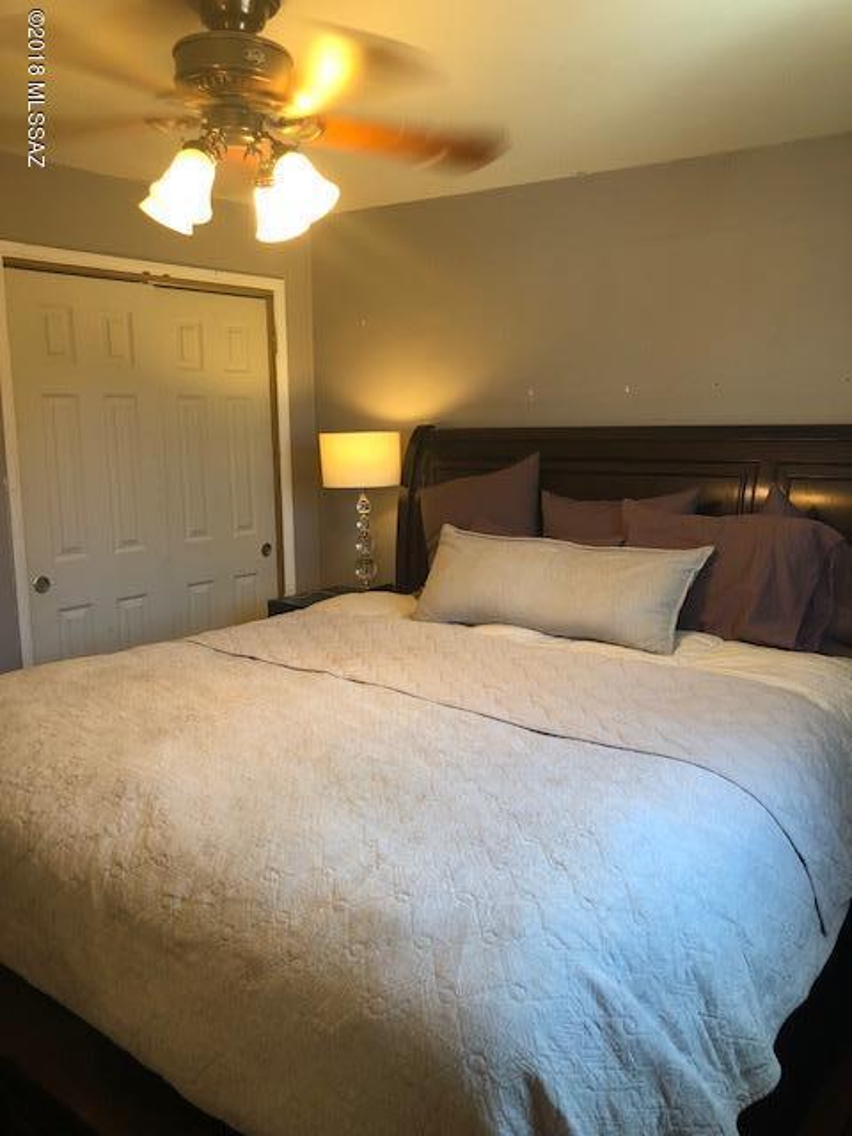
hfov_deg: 49.7
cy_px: 568
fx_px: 919
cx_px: 426
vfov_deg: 63.4
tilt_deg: -8.9
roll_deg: +0.2
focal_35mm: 28
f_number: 1.8
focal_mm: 3.99
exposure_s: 1/24
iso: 32
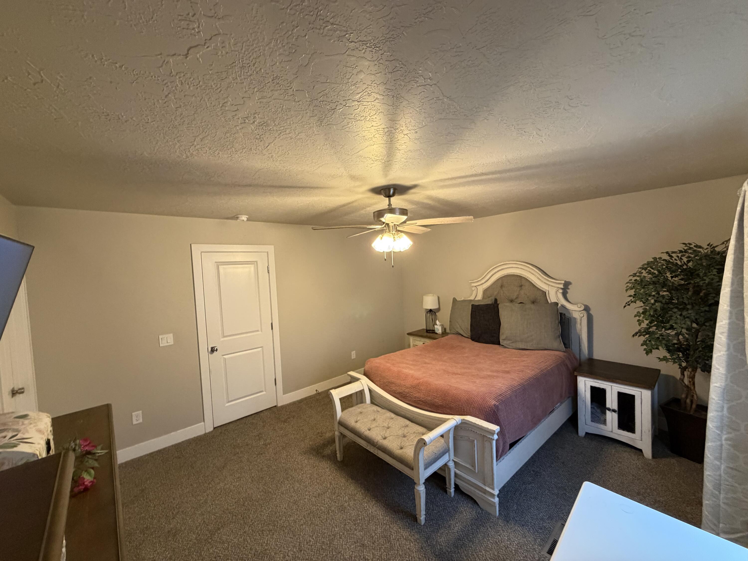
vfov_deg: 85.7
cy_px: 280
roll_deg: +3.4
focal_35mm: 14
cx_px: 374
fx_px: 303
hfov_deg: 102.1
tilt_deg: -3.1
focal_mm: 2.22
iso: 400
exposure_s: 1/60
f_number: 2.2
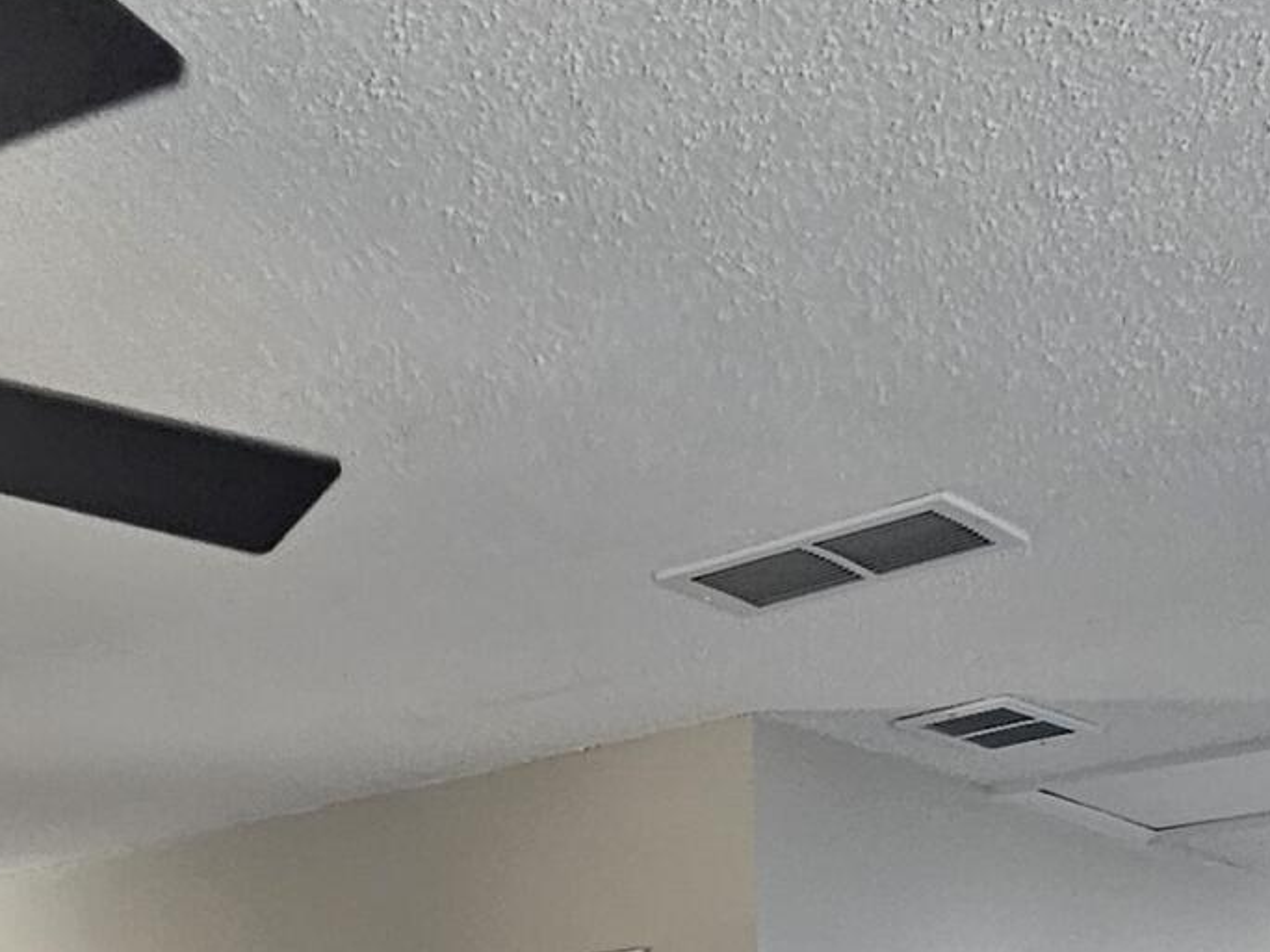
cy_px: 1648
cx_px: 557
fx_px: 2091
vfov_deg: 19.8
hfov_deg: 33.7
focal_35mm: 57
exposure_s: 1/60
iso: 160
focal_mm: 2.2
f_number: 2.2
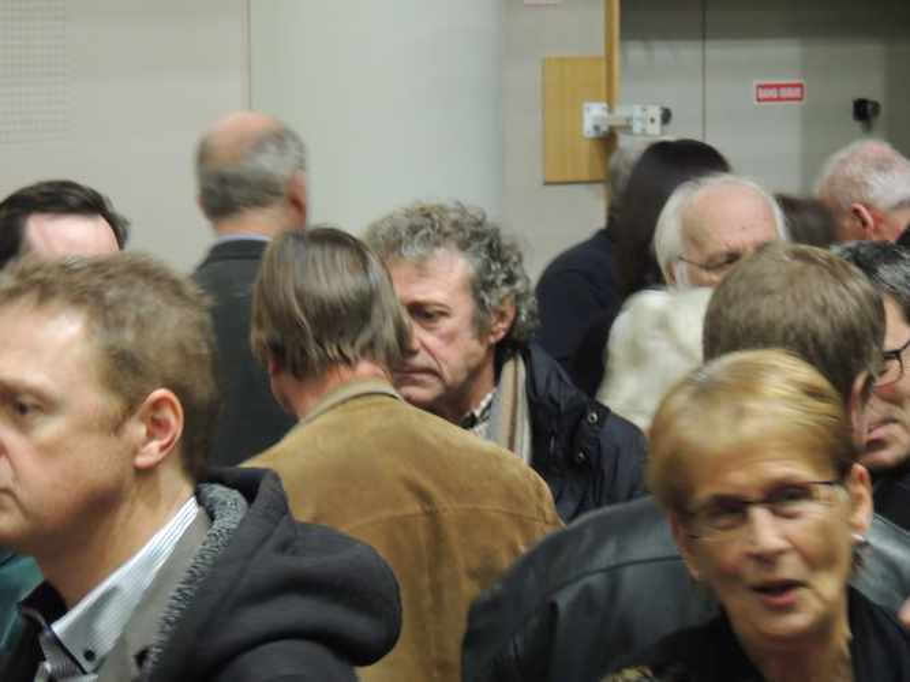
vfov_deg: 8.7
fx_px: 4468
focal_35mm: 170
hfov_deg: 11.6
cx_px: 455
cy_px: 341
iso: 800
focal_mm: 30.3
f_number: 4.5
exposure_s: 1/15
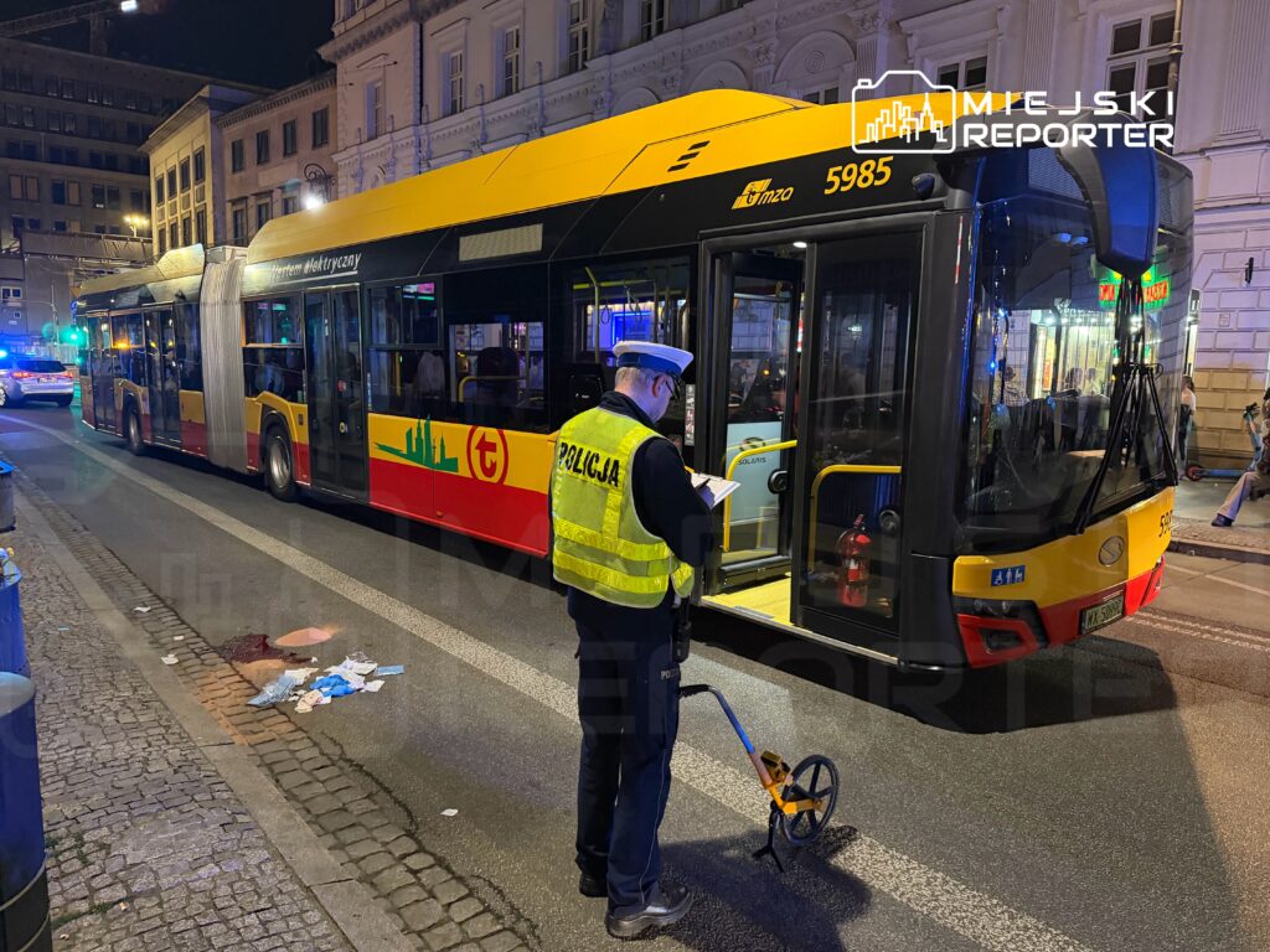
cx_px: 635
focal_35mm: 24
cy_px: 476
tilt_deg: -7.2
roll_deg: -1.3
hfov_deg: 71.6
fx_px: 881
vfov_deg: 56.8
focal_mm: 6.76
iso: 1000
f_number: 1.78
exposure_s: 1/33
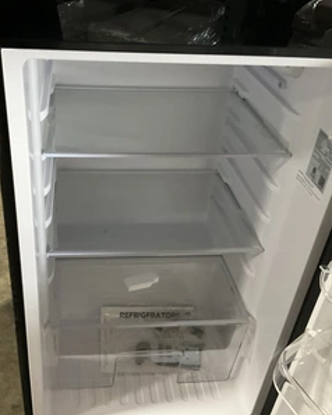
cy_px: 208
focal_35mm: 38
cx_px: 123
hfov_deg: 38.8
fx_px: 467
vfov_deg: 48.0
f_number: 1.8
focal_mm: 3
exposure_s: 1/30
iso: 400
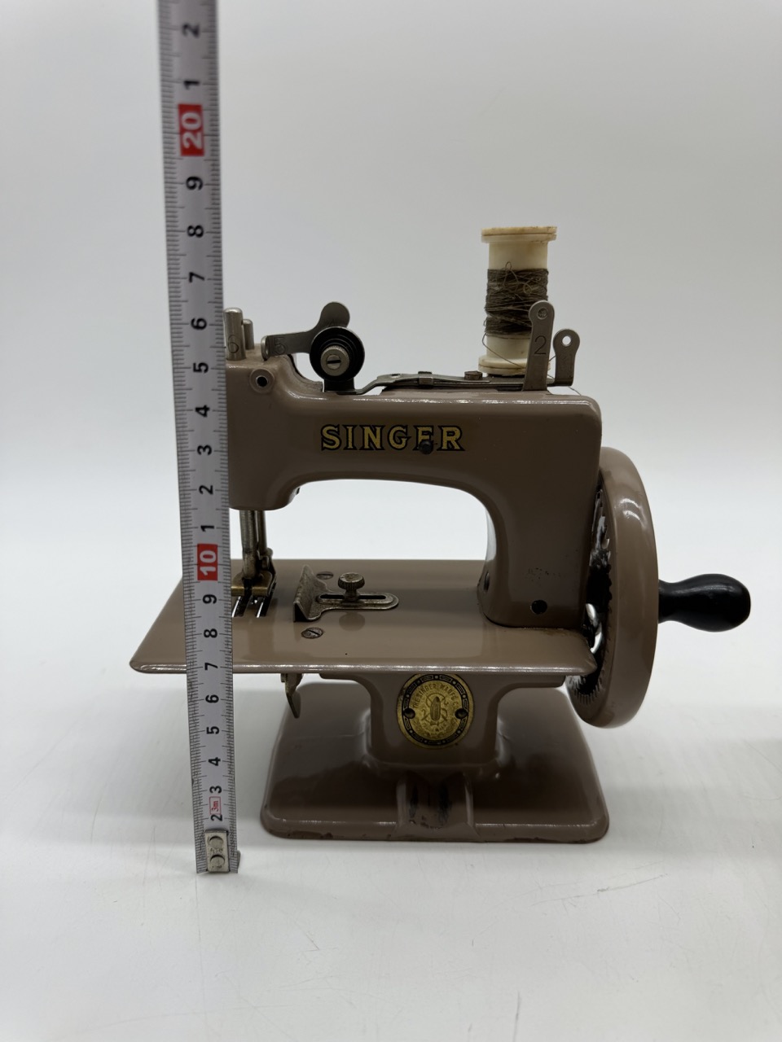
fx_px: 723
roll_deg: -0.3
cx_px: 391
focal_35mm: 24
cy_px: 521
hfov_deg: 56.8
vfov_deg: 71.6
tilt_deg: -20.5
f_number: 1.78
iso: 80
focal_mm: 6.76
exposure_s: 1/588
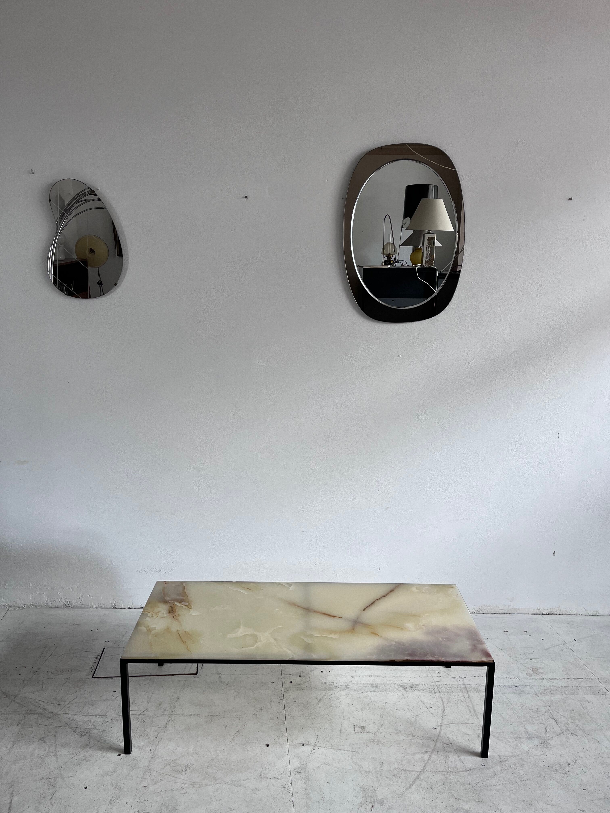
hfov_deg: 53.1
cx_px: 305
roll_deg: -0.3
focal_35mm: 26
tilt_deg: -12.6
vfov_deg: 67.3
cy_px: 406
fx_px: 611
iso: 50
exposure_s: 1/100
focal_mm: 5.1
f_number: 1.6
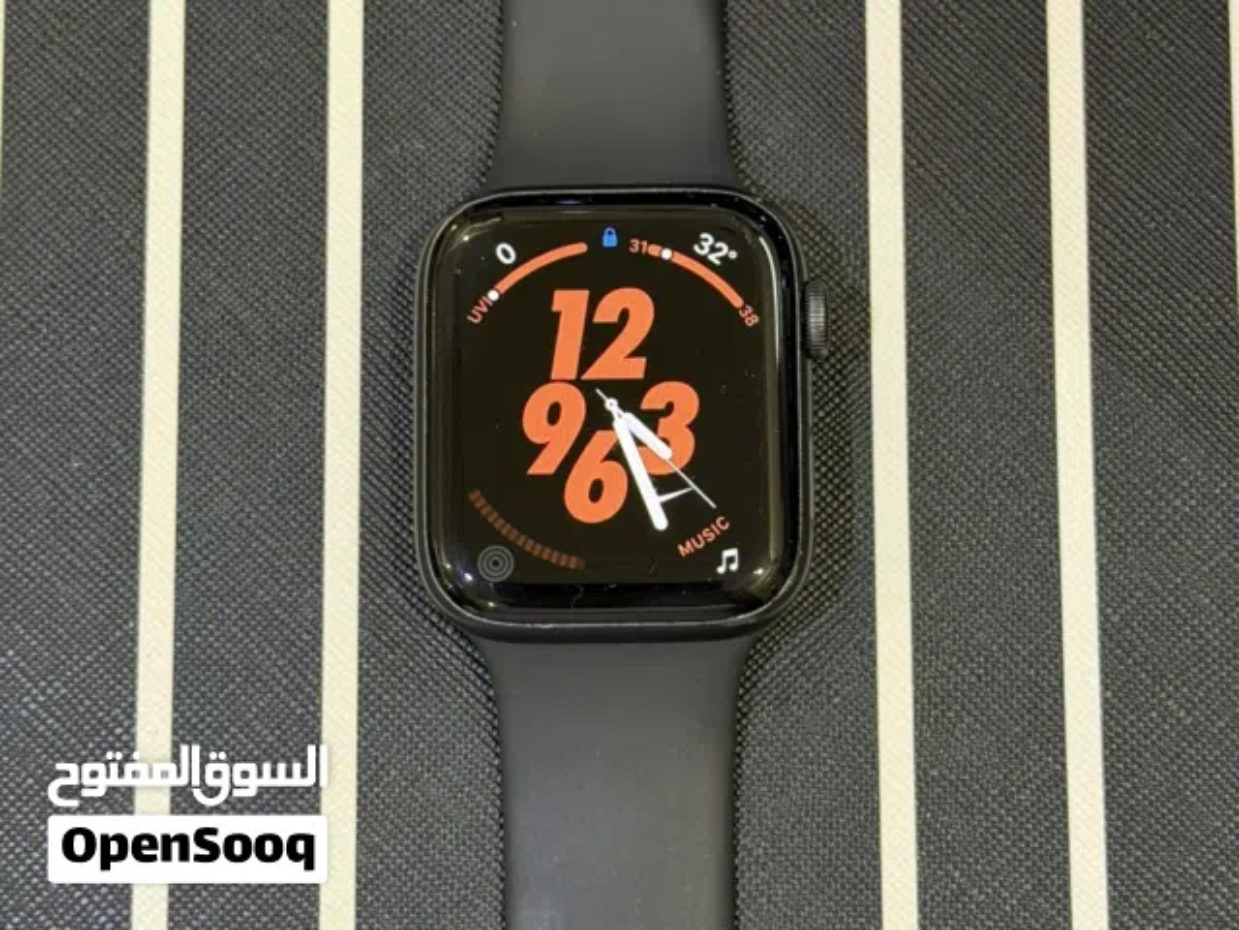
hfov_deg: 39.7
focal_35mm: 48
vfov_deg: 30.3
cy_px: 465
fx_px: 1718
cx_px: 620
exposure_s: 1/60
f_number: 1.78
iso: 200
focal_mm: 6.76
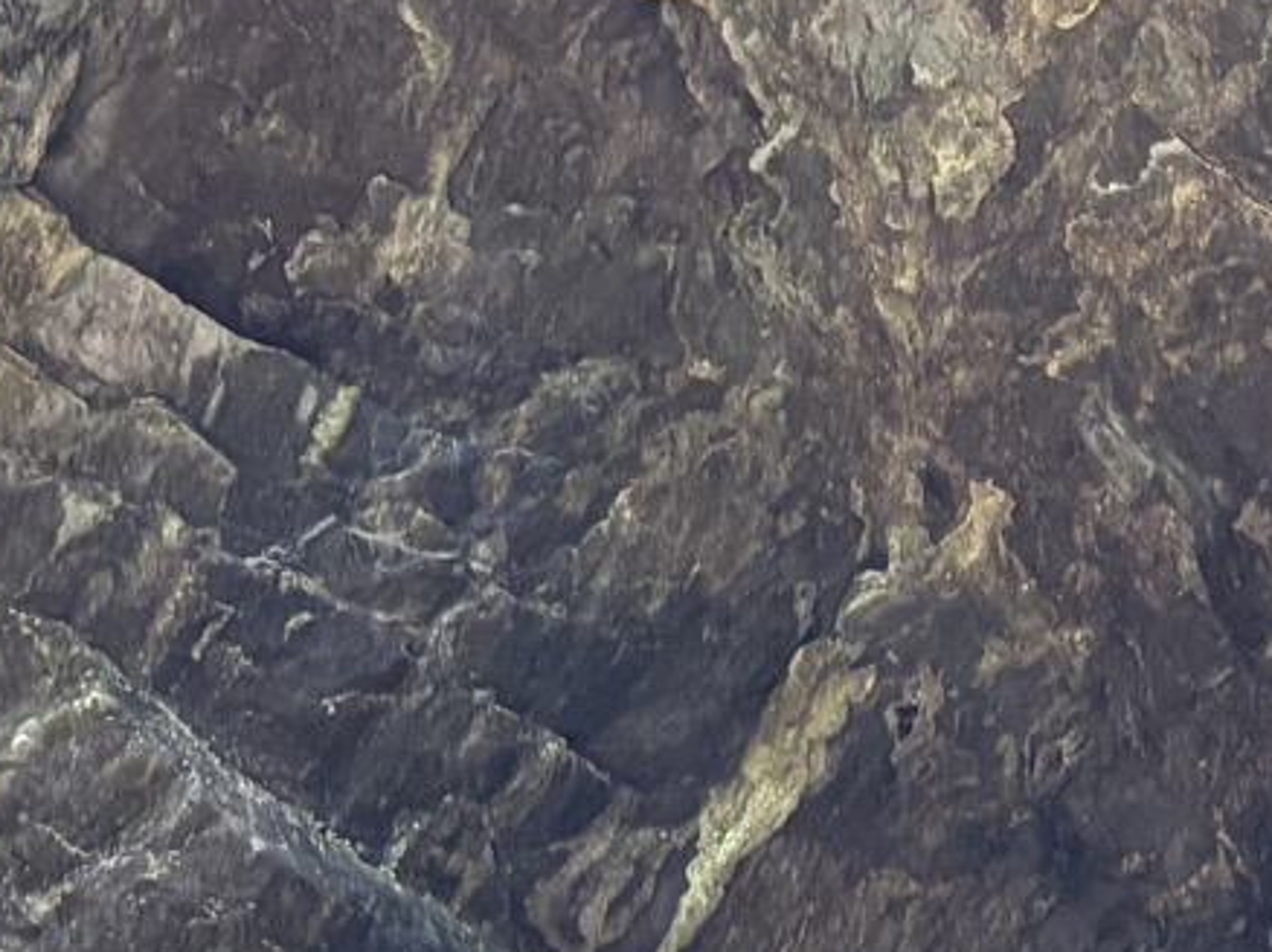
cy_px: -218
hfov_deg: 16.1
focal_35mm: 114
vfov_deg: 12.6
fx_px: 4187
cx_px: 1772
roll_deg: -1.0
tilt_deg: +32.1
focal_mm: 5.96
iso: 250
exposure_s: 1/60
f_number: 1.6
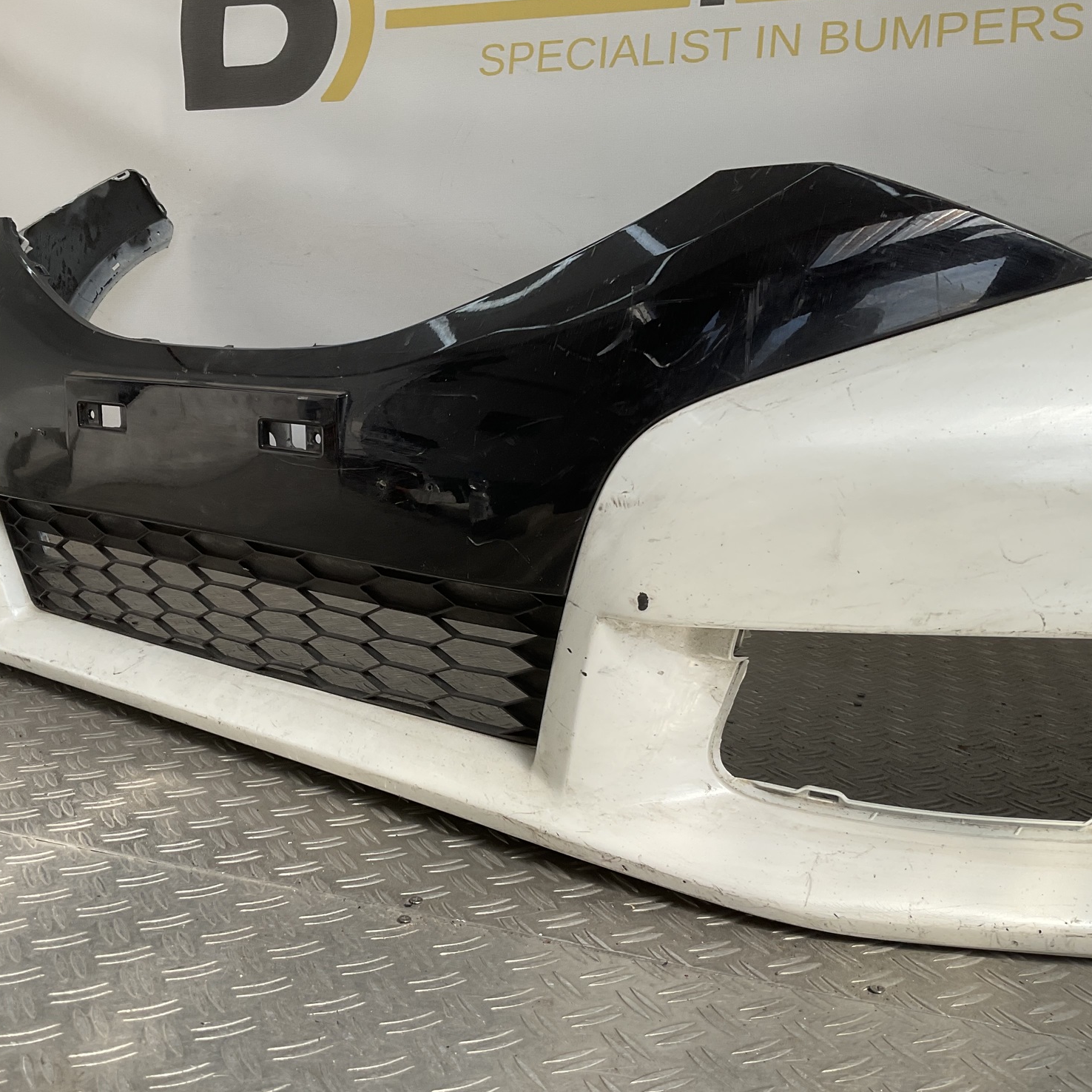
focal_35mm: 35
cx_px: 380
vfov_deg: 47.2
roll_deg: +0.3
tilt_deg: -11.8
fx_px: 1249
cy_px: 551
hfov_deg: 46.6
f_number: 1.8
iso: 16
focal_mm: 3
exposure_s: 1/691
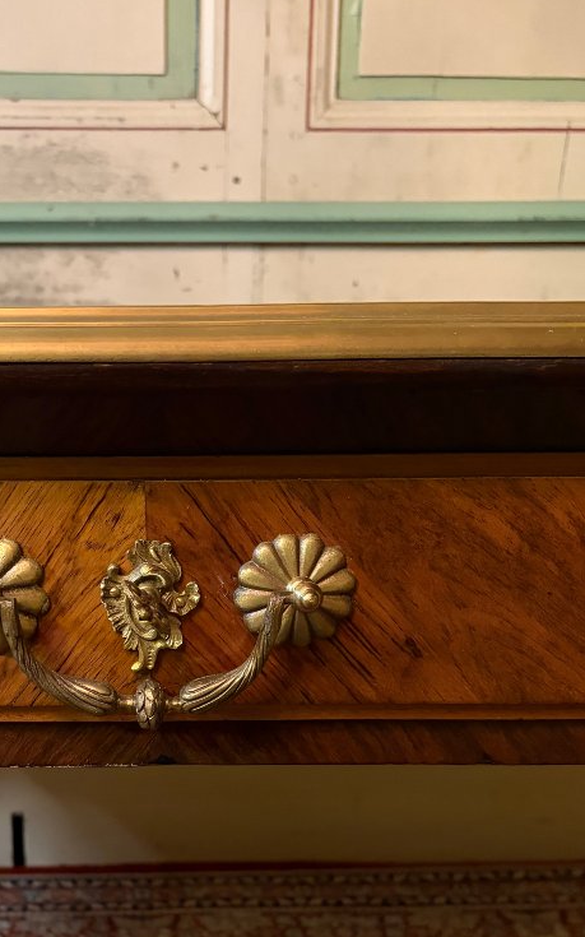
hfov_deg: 28.2
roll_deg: +0.2
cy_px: 692
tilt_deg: -17.9
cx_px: 161
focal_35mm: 45
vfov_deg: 43.1
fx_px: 1149
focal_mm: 5.96
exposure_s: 1/25
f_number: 1.6
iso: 640
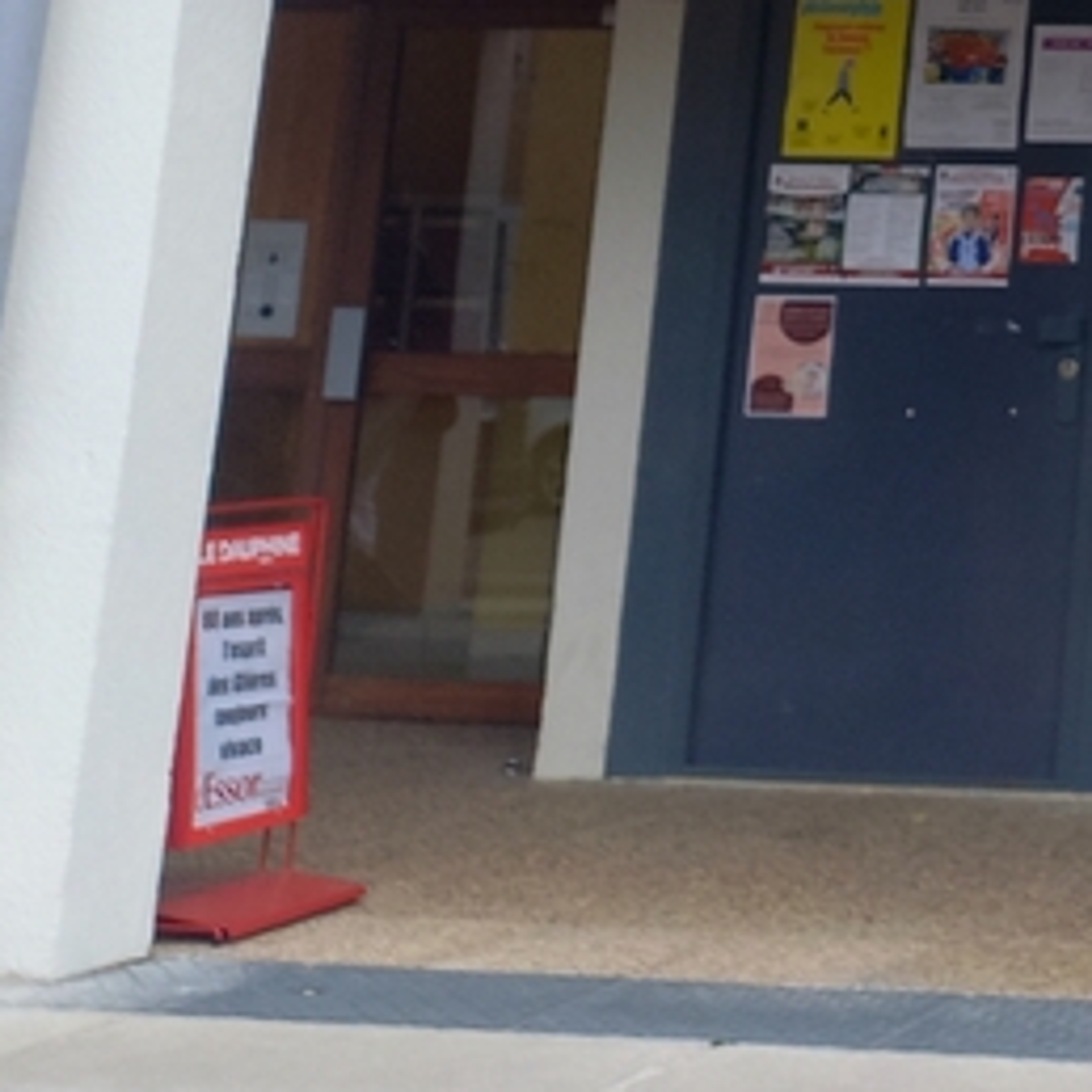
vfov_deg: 20.4
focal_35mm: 82
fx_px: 2927
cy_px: -17
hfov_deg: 17.6
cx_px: 1885
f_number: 1.8
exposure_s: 1/408
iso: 50
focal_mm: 4.65
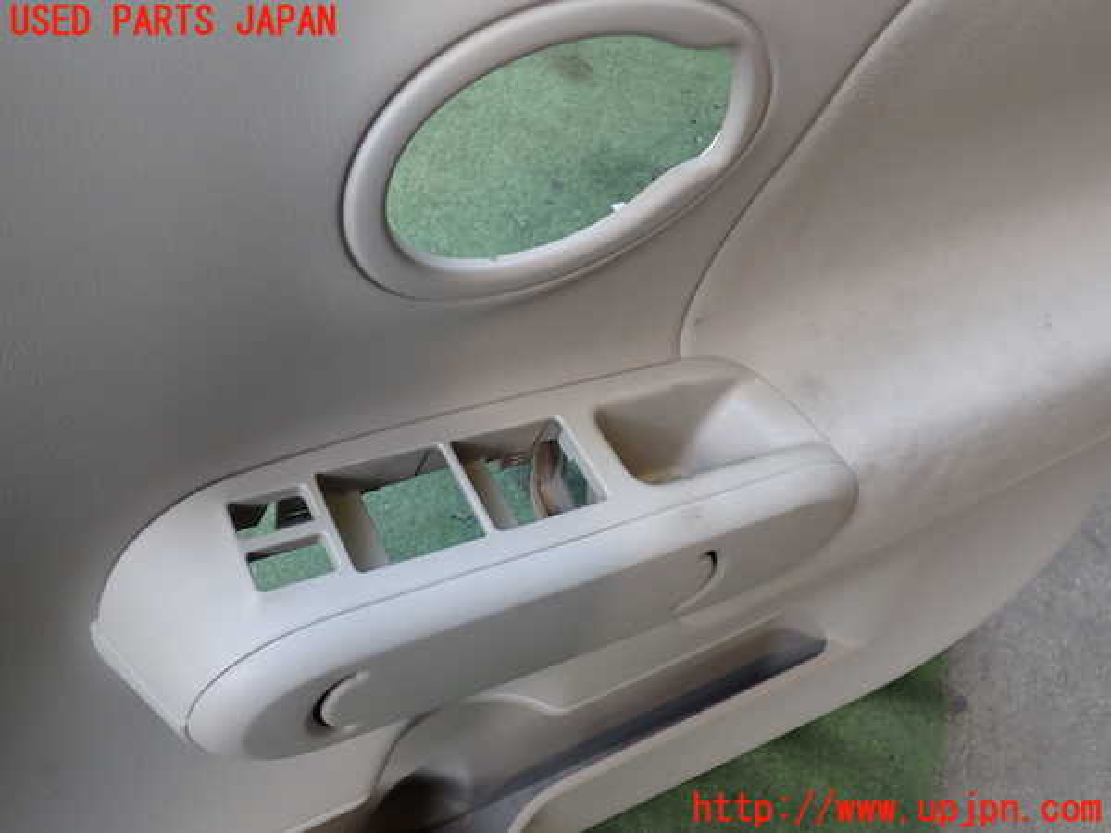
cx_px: 556
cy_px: 416
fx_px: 963
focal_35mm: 30
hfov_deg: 60.0
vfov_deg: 46.8
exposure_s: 1/100
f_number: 2.3
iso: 200
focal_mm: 5.4
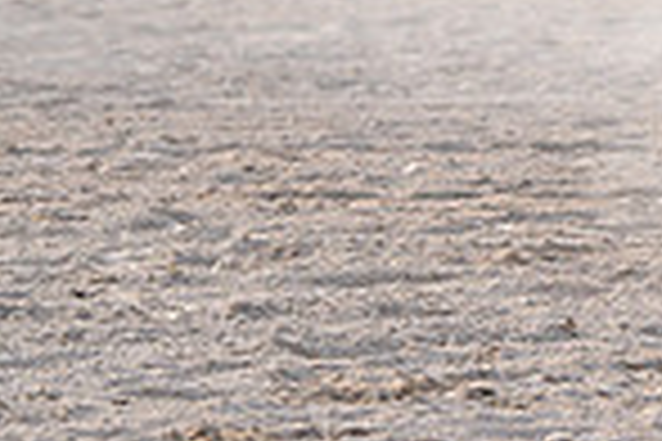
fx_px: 8697
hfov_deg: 4.3
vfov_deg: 2.9
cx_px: 1265
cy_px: -349
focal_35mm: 473
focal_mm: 120
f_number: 5
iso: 1000
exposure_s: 1/2000
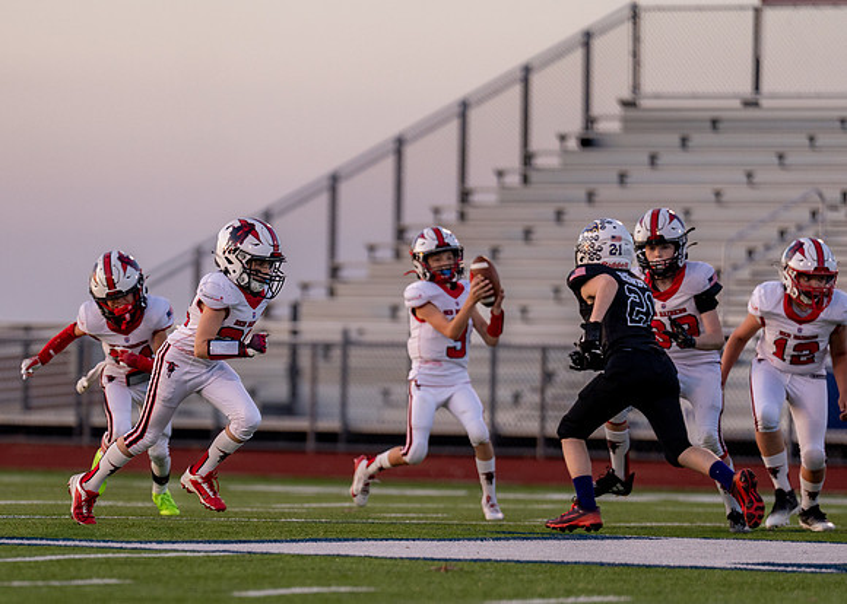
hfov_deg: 6.2
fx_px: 7783
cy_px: 466
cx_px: 193
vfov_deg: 4.4
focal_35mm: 324
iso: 800
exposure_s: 1/1250
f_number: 2.8
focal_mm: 200
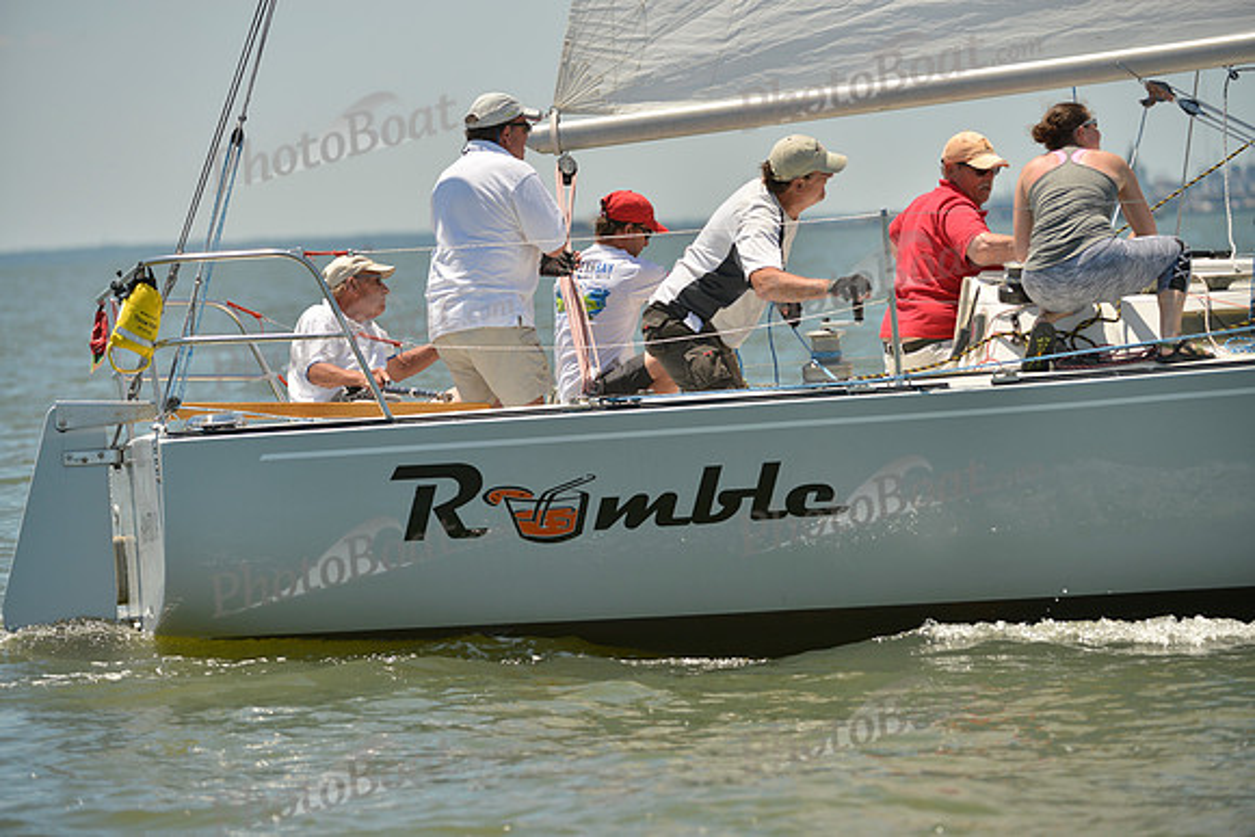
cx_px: 628
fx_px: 6974
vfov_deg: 6.9
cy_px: 418
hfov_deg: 10.3
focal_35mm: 200
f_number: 4.5
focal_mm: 200
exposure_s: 1/1600
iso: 200
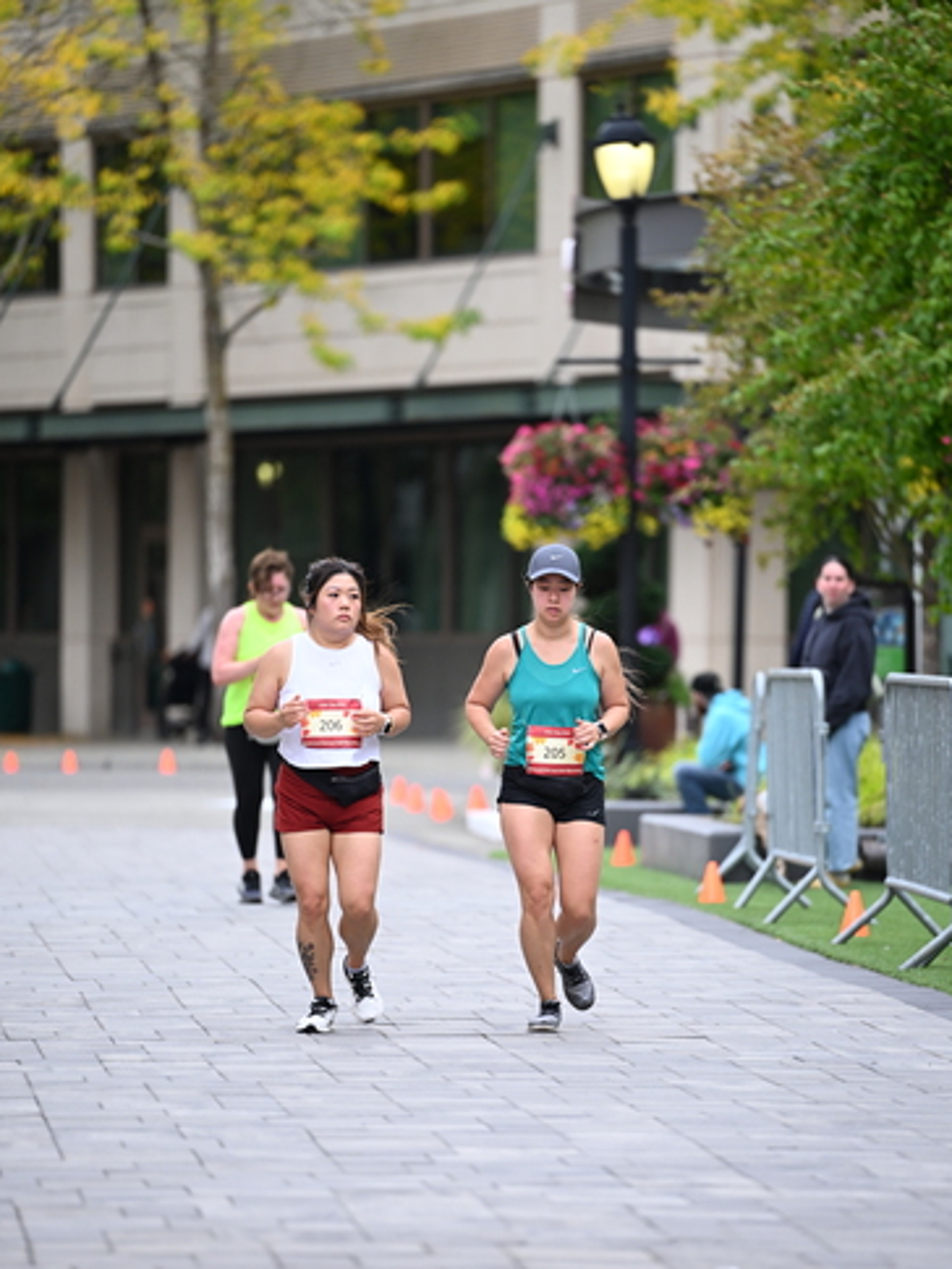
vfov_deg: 9.1
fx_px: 7990
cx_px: 477
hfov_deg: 6.8
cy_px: 709
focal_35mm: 218
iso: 640
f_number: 2.8
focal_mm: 200
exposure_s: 1/1600
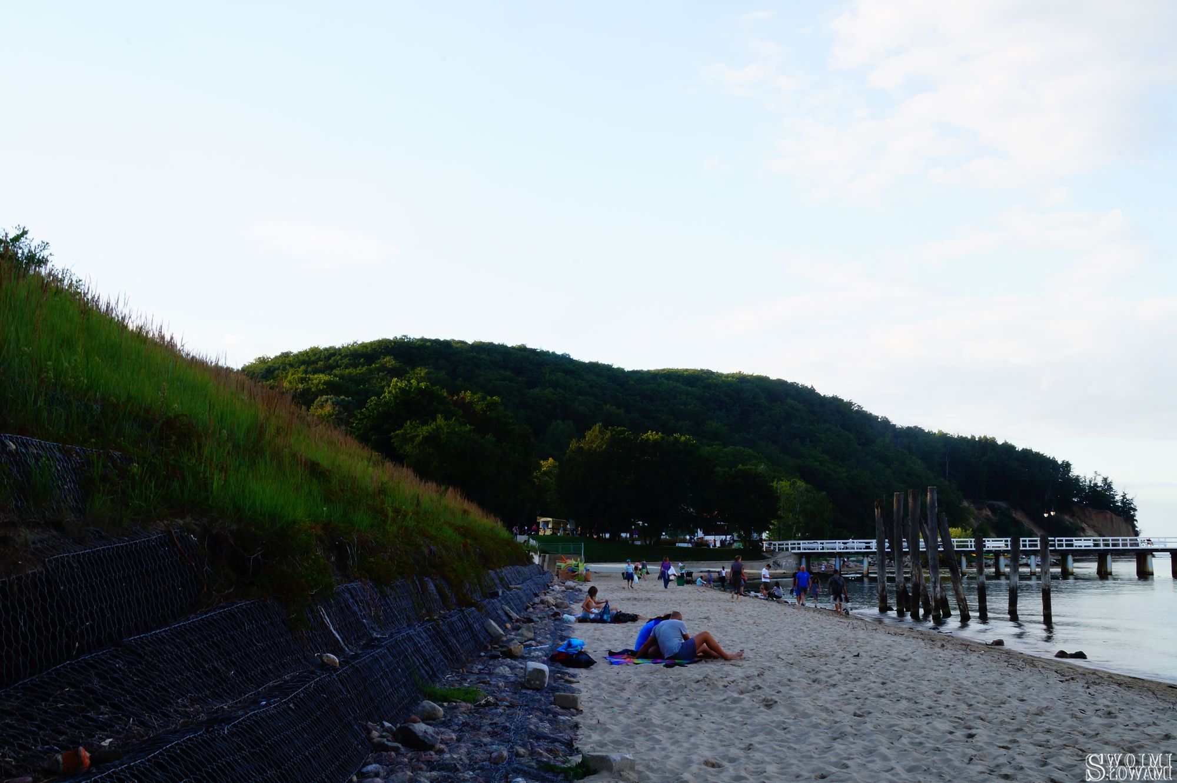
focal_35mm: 42
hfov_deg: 46.4
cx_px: 588
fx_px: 1372
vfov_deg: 31.9
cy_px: 392
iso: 100
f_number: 22
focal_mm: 28
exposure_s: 1/6
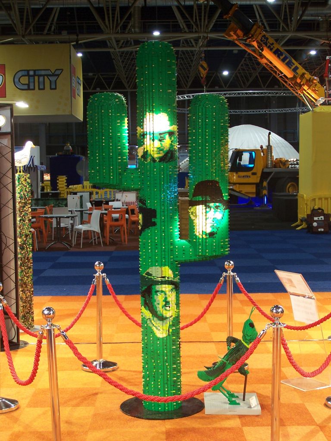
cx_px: 166
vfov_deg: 32.7
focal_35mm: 59
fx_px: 752
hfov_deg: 24.8
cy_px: 220
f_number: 3.1
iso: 80
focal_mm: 9.8
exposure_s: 1/3
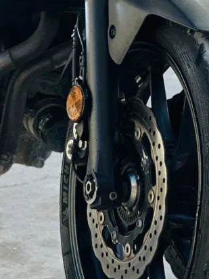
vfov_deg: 7.6
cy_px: -155
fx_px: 2053
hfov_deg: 5.8
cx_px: 101
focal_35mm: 255
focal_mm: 9
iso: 25
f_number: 2.8
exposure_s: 1/233
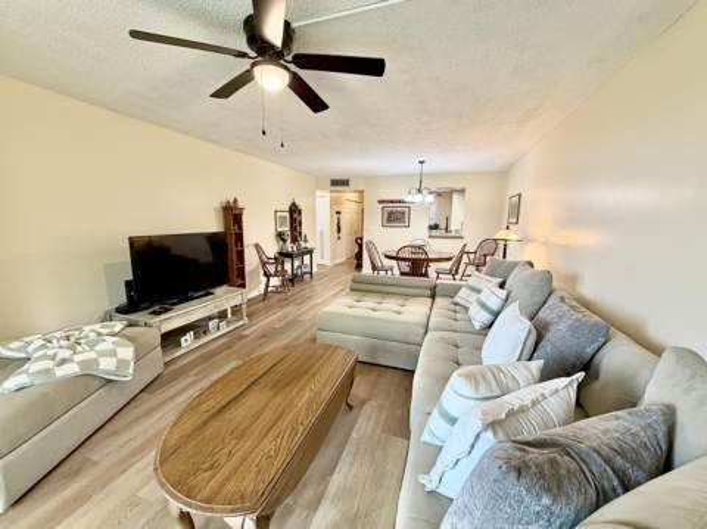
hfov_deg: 102.1
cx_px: 354
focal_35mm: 14
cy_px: 264
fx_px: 286
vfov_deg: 85.6
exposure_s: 1/60
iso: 320
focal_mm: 2.22
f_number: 2.2
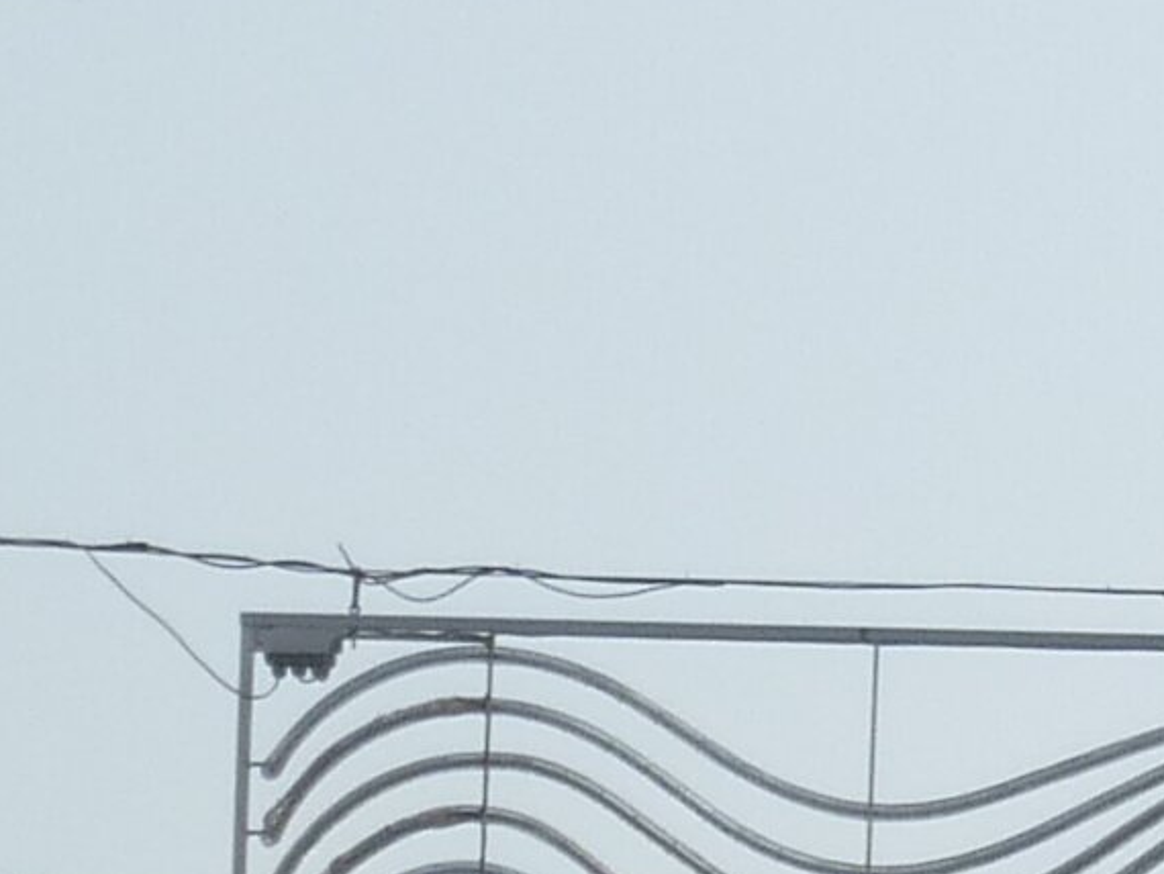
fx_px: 19377
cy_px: 2538
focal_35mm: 576
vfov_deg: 2.6
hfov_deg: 3.4
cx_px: 2659
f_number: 5.6
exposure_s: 1/640
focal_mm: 14.7
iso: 125
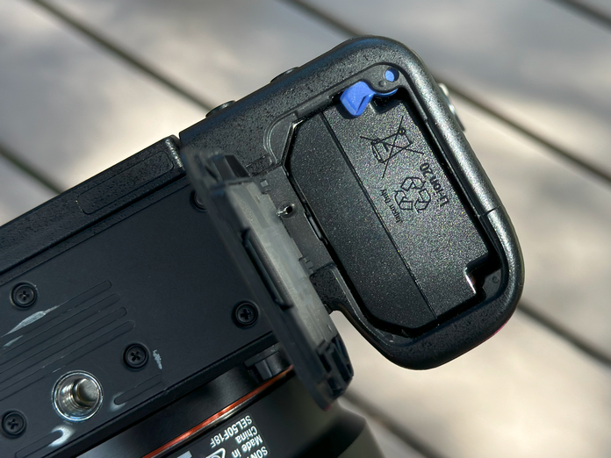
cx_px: 306
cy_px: 229
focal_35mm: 48
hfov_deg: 39.7
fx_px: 847
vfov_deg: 30.3
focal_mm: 6.86
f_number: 1.78
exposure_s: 1/894
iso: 80
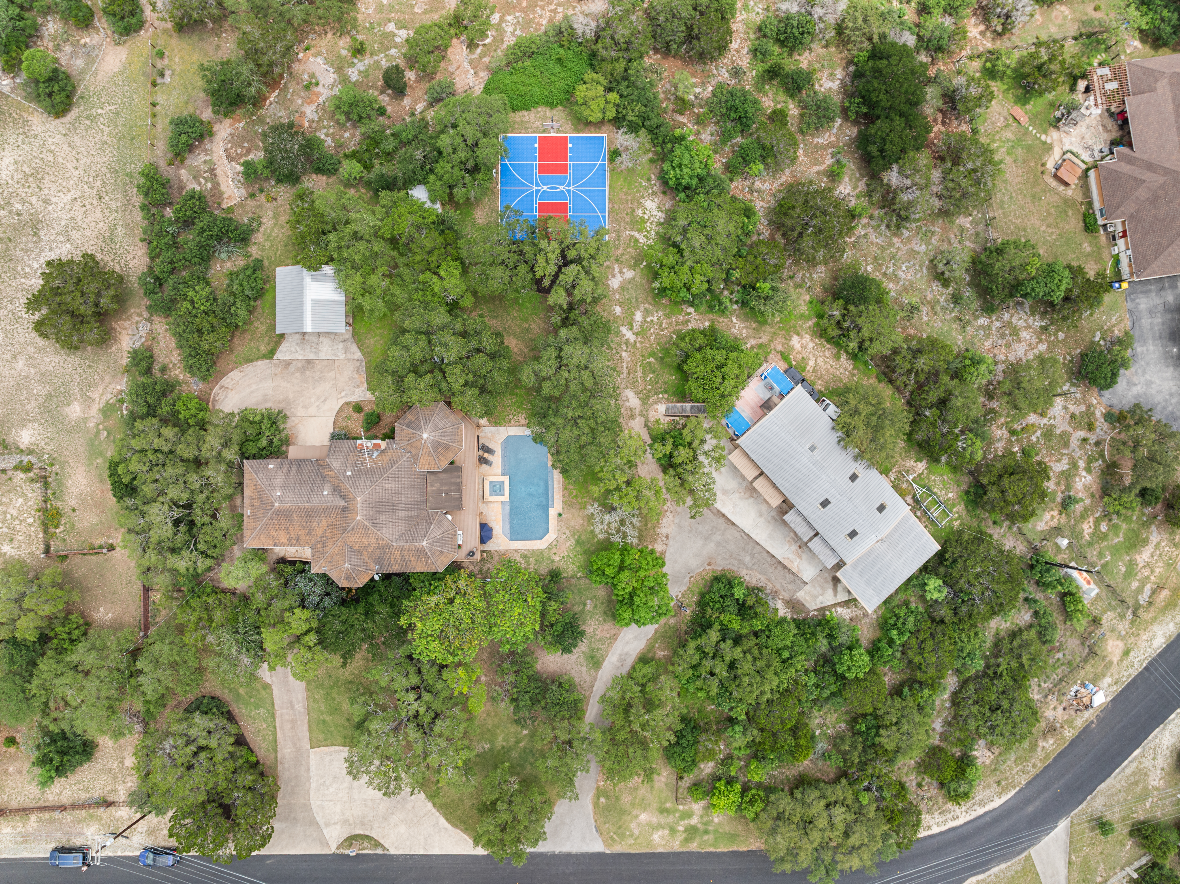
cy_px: 442
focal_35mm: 24
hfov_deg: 71.6
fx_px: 818
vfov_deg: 56.8
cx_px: 590
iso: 150
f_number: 2.8
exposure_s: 1/2000
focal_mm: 12.29
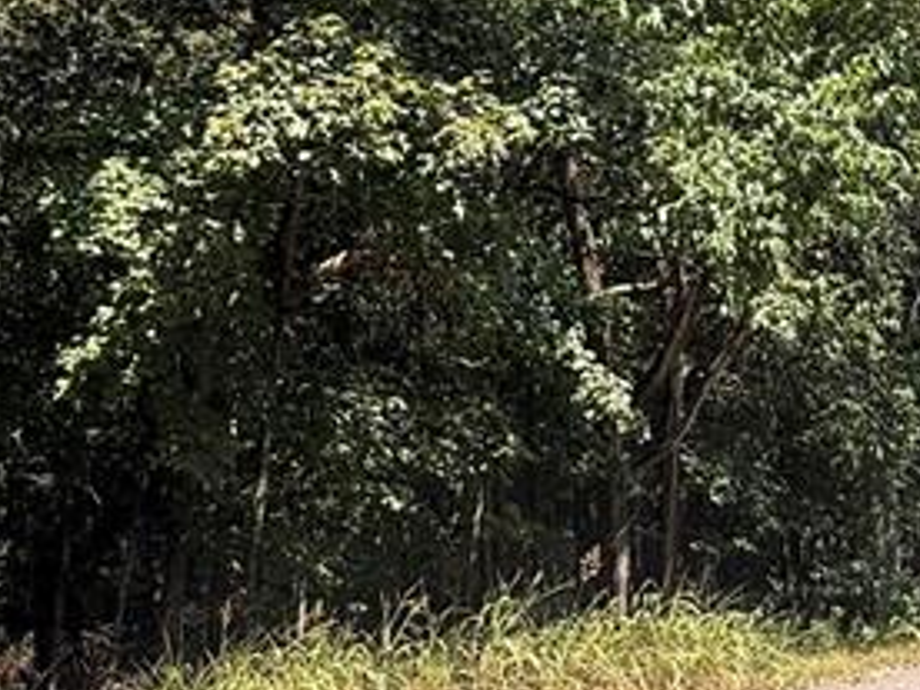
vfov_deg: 27.4
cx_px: 513
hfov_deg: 36.8
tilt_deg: +10.8
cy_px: 130
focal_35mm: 52
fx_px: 1382
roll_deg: +1.1
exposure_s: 1/540
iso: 64
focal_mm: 2.22
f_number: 2.2
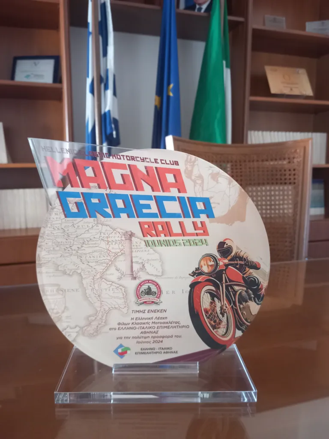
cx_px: 164
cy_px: 220
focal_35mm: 27
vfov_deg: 65.3
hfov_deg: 51.4
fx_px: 342
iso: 400
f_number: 1.8
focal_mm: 4
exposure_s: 1/25
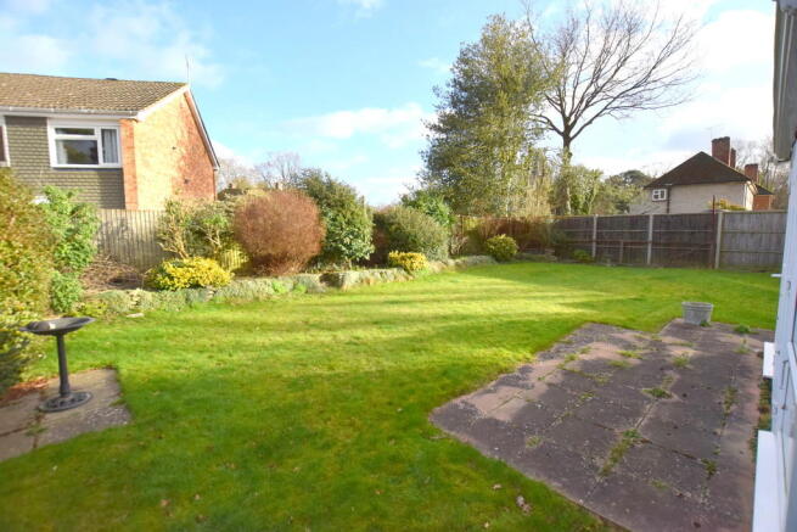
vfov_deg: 77.4
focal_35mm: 15
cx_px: 398
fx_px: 332
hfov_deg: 100.4
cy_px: 266
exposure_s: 1/4000
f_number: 4.5
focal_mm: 10
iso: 800
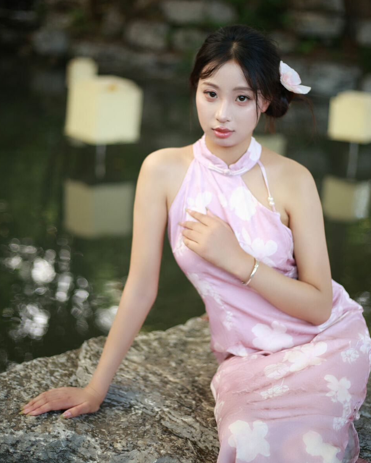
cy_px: 198
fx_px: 837
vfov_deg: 30.9
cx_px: 194
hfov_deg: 25.0
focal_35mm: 61
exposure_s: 1/200
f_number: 1.8
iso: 640
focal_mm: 50
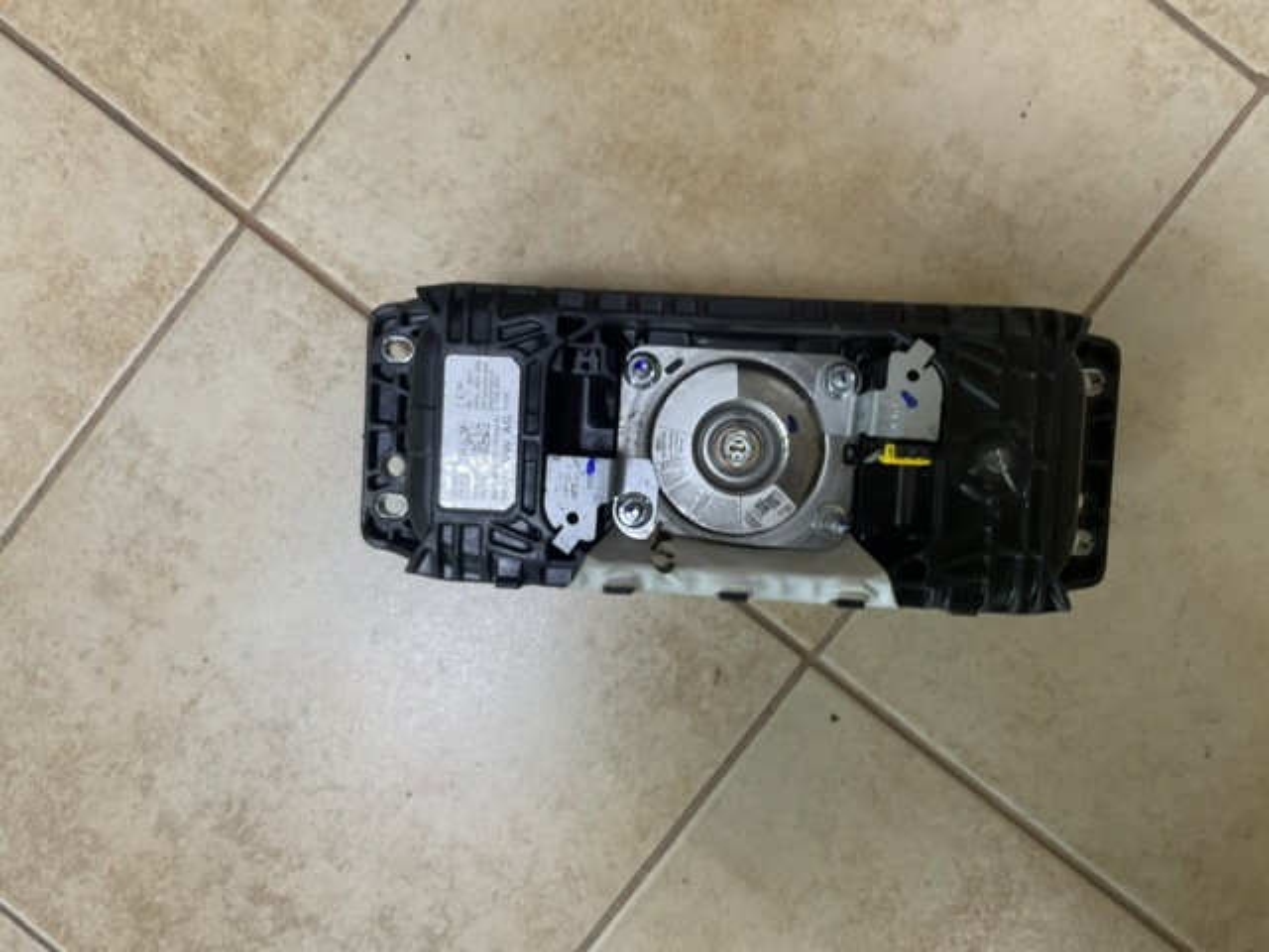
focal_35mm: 29
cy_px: 476
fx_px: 1063
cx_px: 634
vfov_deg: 48.2
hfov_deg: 61.7
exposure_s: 1/50
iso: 80
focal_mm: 3
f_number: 1.8
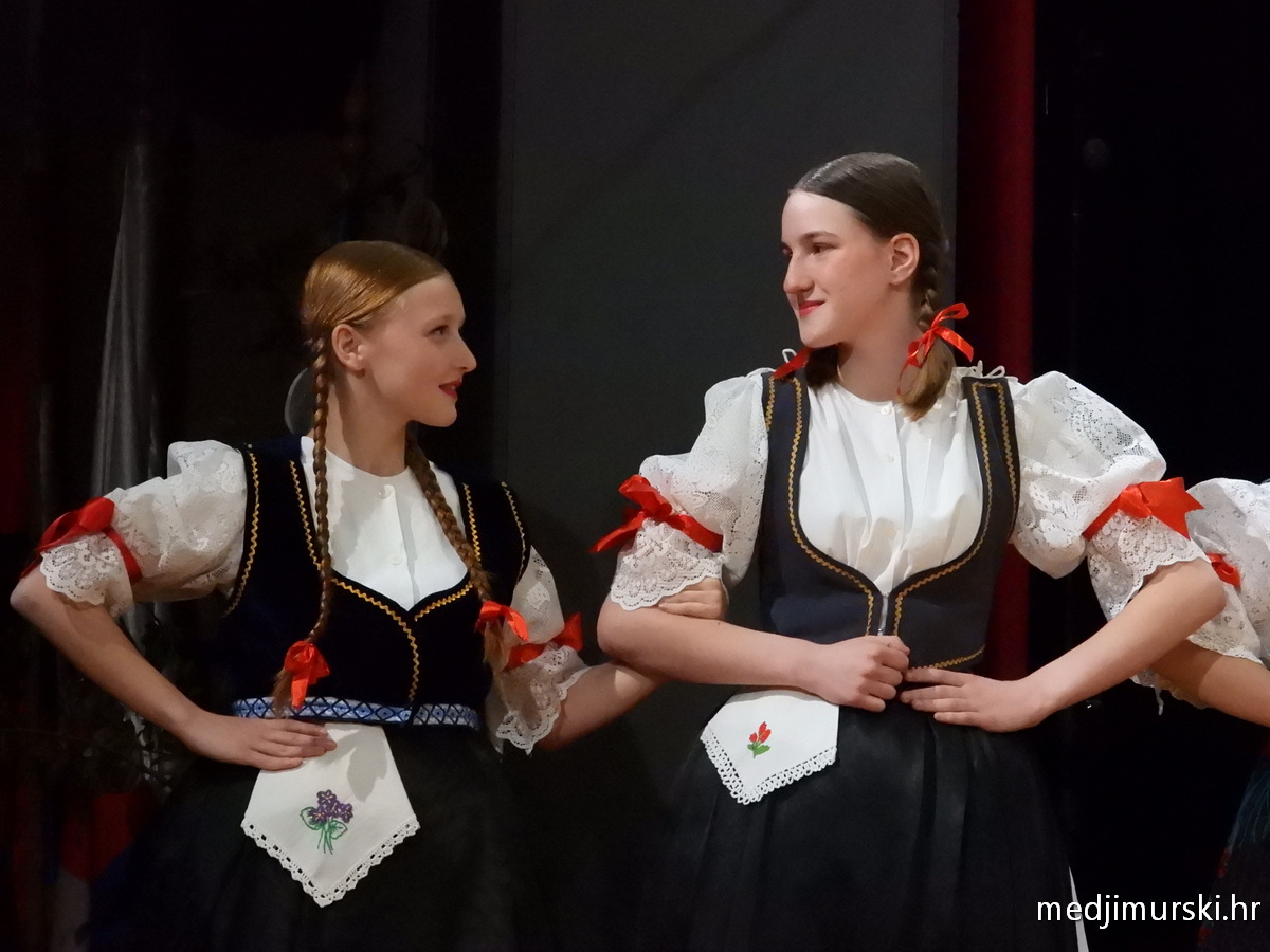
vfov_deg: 8.7
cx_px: 635
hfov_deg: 11.6
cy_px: 476
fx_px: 6237
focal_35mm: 170
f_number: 4
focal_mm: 30.5
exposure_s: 1/320
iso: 3200
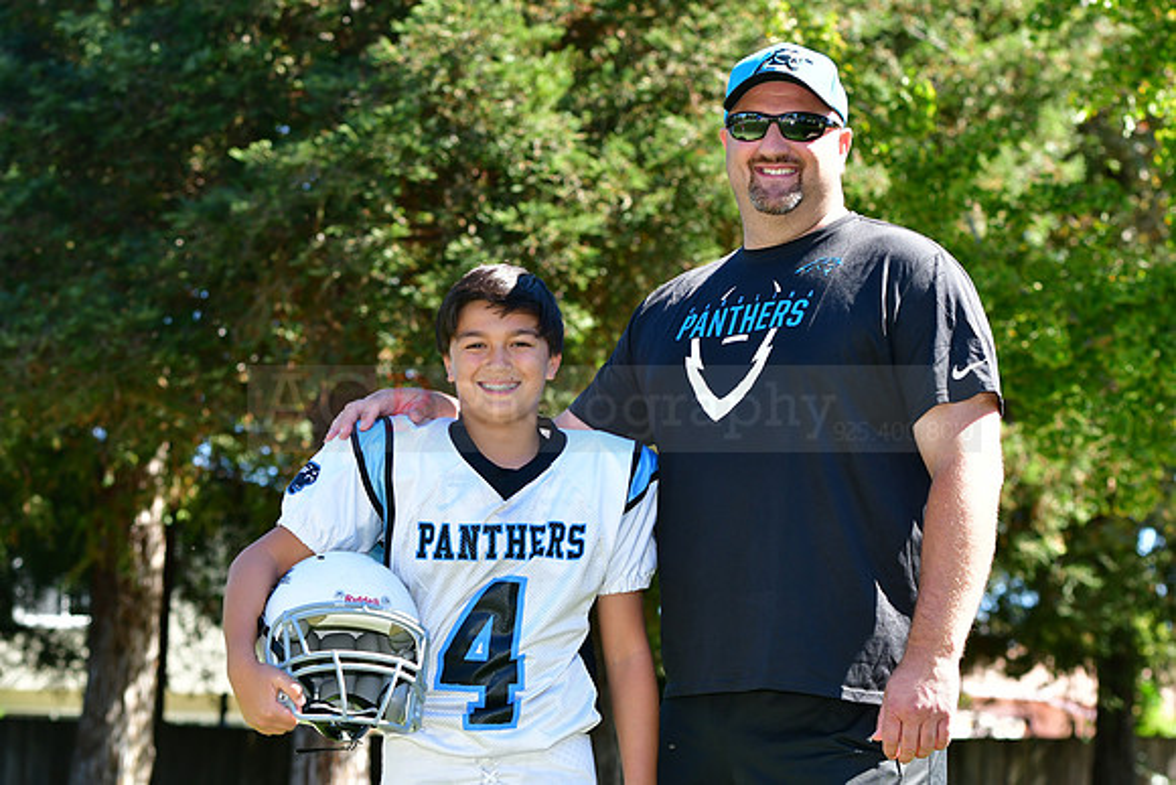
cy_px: 392
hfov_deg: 19.5
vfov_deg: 13.0
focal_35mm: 105
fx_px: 3431
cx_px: 588
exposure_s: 1/500
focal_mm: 70
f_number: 4.5
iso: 400
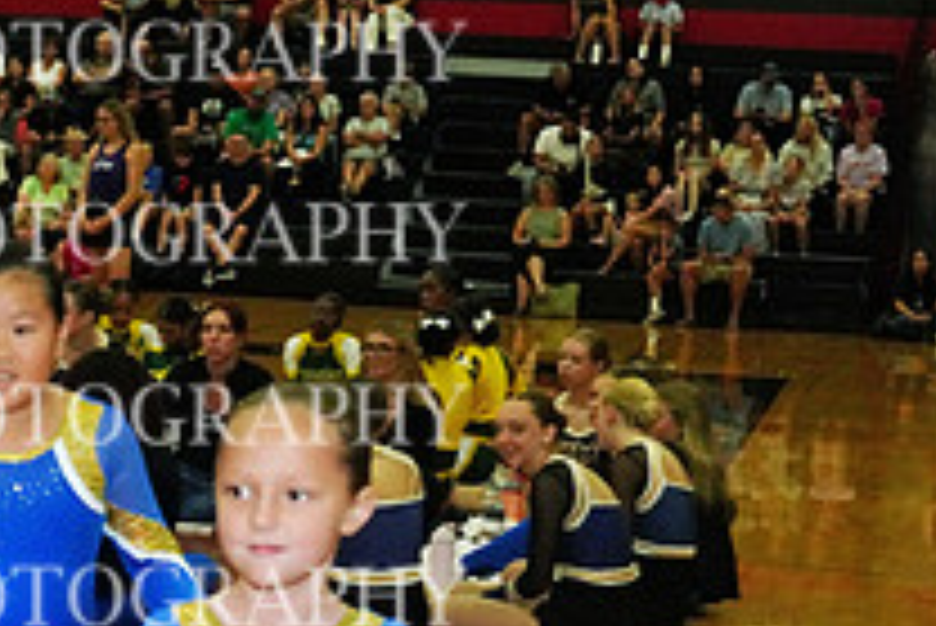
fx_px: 3330
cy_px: 687
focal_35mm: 128
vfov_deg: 10.6
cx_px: -184
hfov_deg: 15.4
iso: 8000
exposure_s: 1/160
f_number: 8
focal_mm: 46
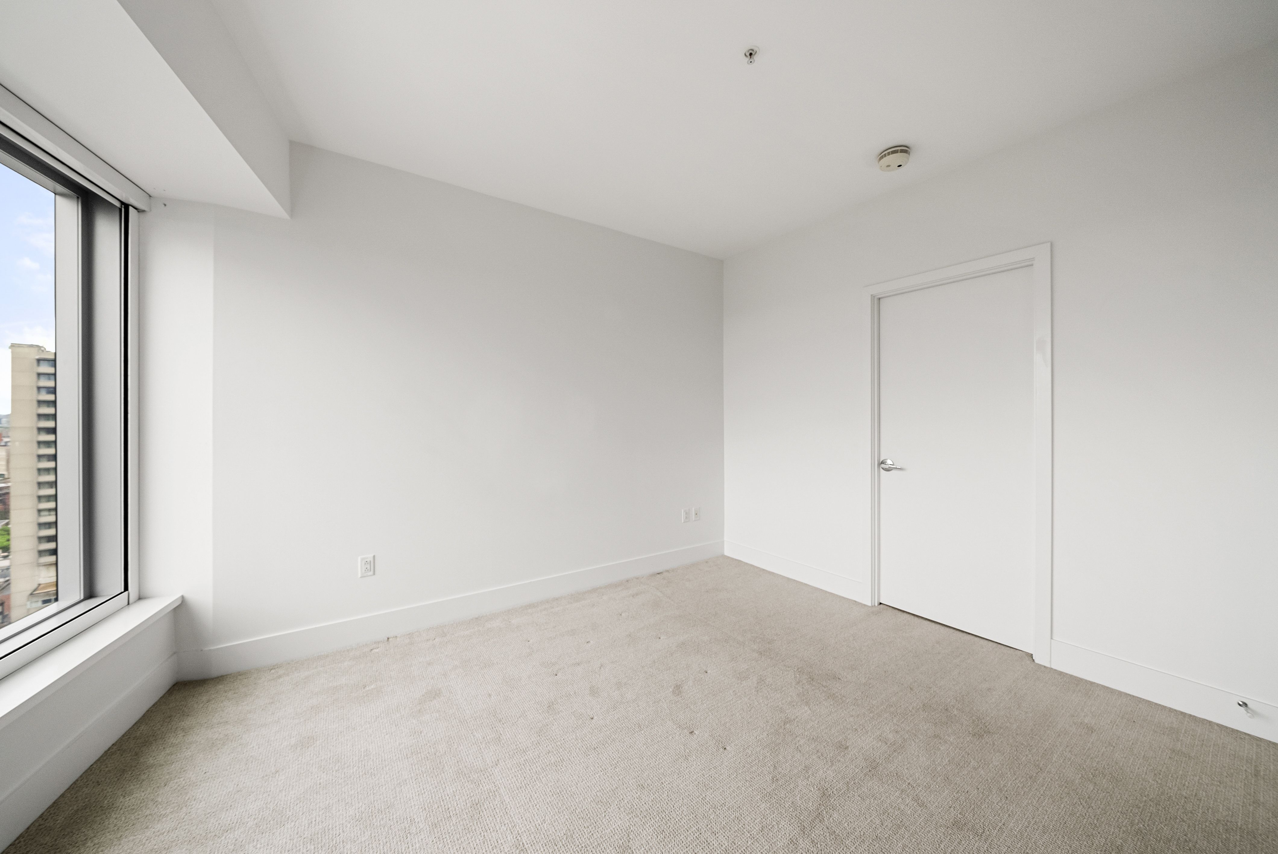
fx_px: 426
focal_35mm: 12
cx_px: 639
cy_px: 427
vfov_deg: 90.1
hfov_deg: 112.6
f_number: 8
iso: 800
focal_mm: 12
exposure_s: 1/160
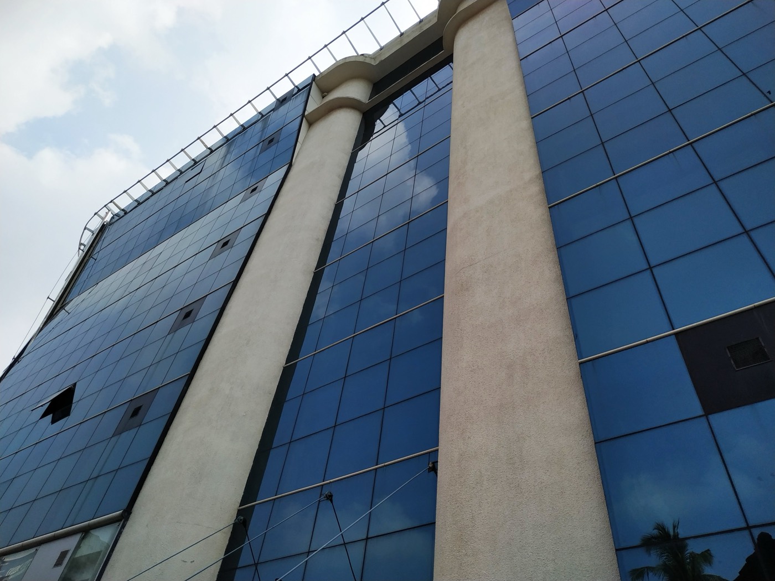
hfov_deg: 71.6
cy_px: 290
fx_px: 537
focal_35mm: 24
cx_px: 388
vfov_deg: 56.8
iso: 160
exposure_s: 1/3048
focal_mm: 3.94
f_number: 1.9
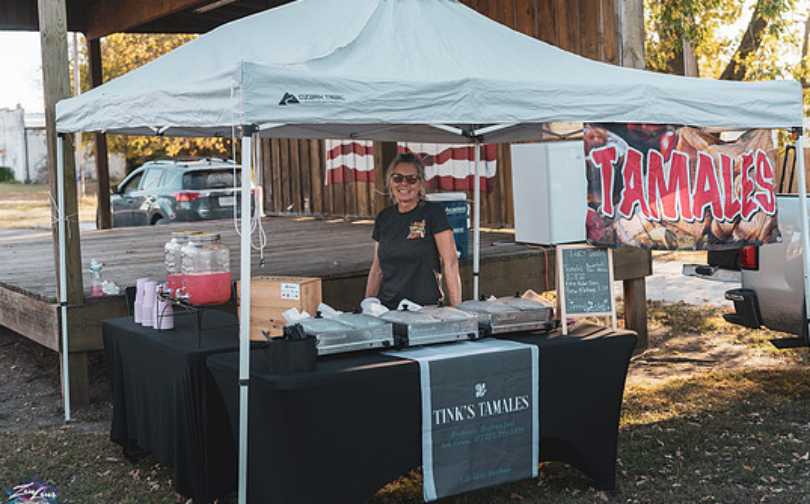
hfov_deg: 40.3
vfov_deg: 25.7
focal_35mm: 50
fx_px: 1102
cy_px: 218
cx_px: 404
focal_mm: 42
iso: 100
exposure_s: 1/200
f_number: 2.8
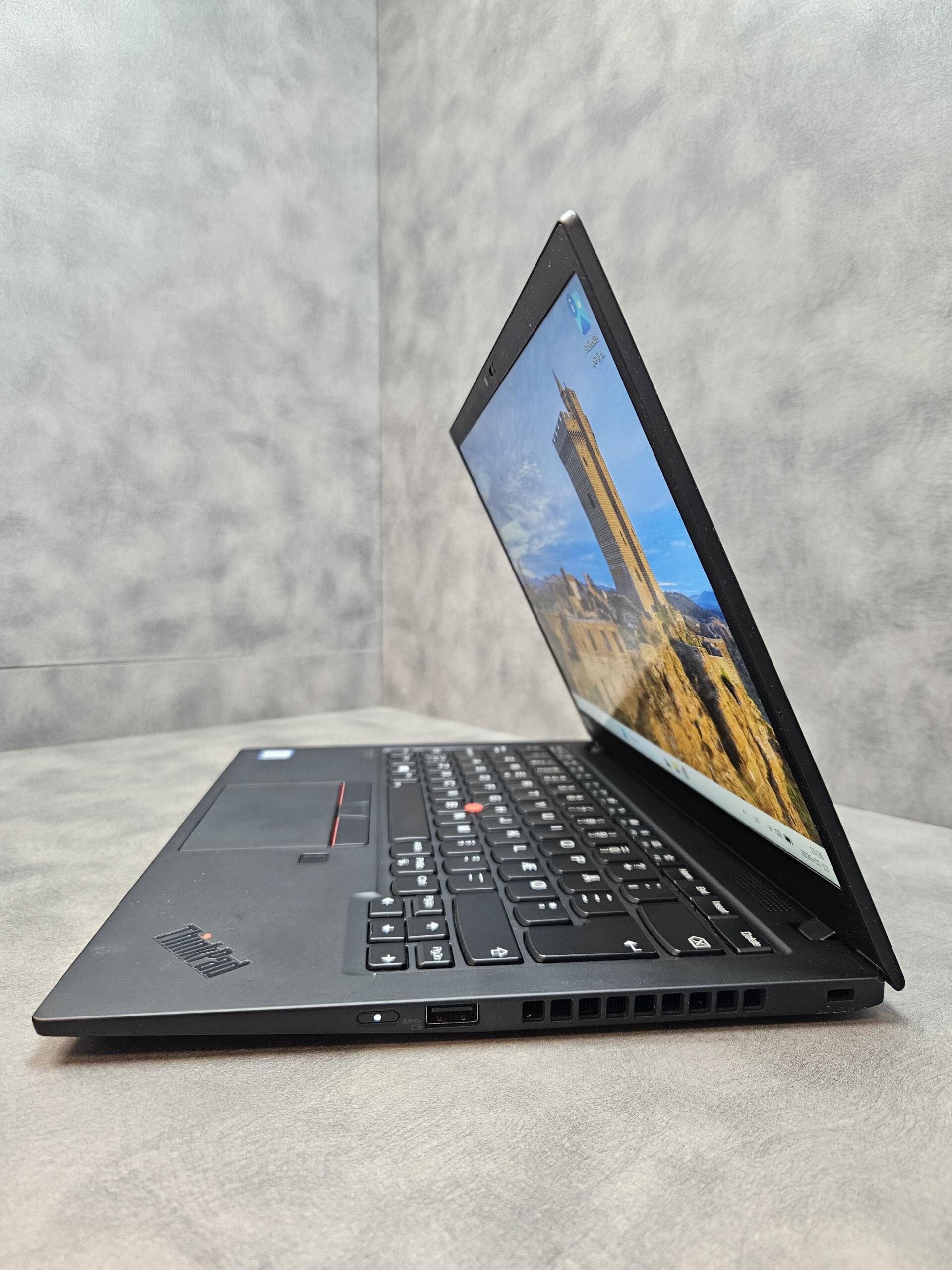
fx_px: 843
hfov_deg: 58.9
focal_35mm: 23
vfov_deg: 73.9
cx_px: 476
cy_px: 635
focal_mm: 5.4
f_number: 1.8
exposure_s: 1/142
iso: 500
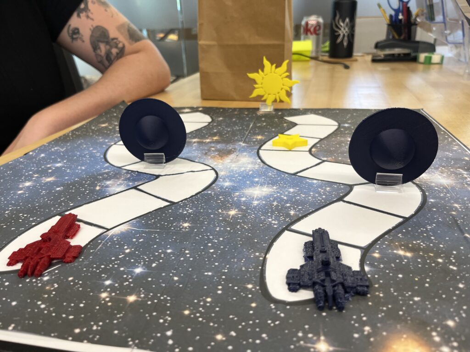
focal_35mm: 26
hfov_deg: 67.3
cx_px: 235
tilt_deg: -24.4
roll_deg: +2.2
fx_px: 353
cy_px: 176
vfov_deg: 53.1
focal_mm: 5.1
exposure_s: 1/120
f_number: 1.6
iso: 125
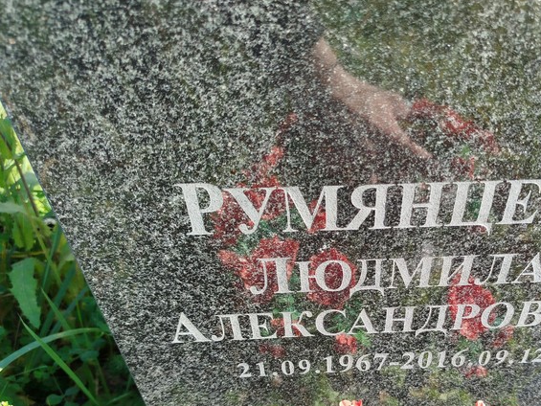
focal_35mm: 34
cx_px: 351
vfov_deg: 41.0
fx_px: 531
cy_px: 285
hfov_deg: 53.1
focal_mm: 5.31
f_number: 1.7
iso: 50
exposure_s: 1/389
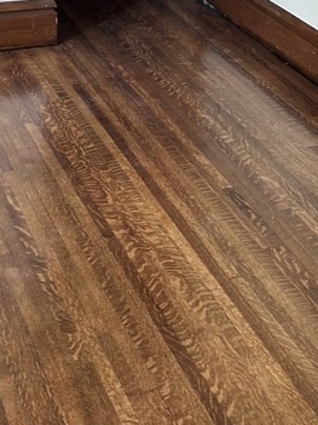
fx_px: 980
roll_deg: -1.5
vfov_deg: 22.8
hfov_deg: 18.4
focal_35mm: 80
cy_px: -56
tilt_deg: -13.1
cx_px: 158
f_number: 1.5
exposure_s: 1/60
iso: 80
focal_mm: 5.7
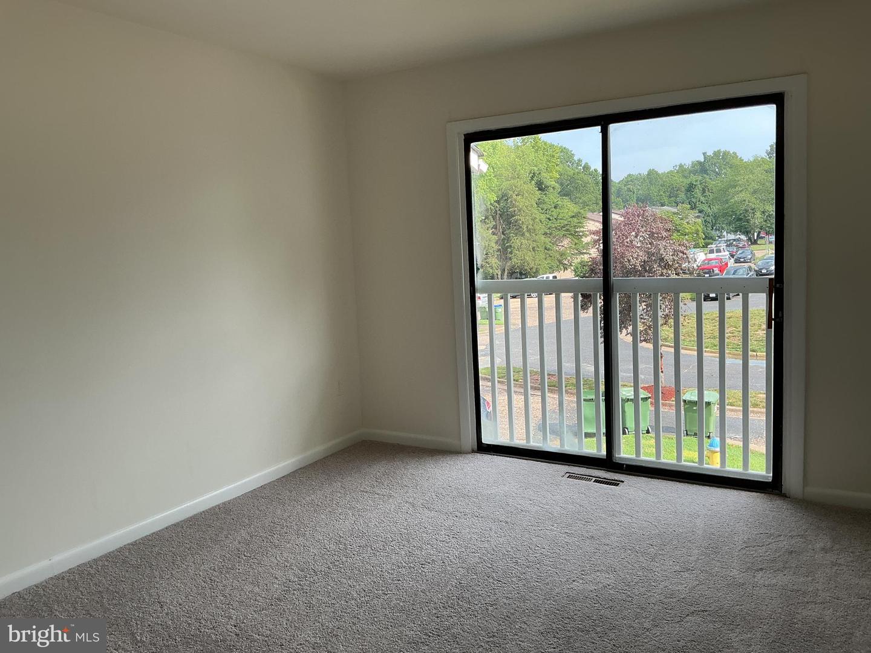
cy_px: 326
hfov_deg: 61.7
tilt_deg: -6.3
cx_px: 436
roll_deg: +3.1
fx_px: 730
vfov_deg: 48.2
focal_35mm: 29
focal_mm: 3
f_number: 1.8
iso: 25
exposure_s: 1/248
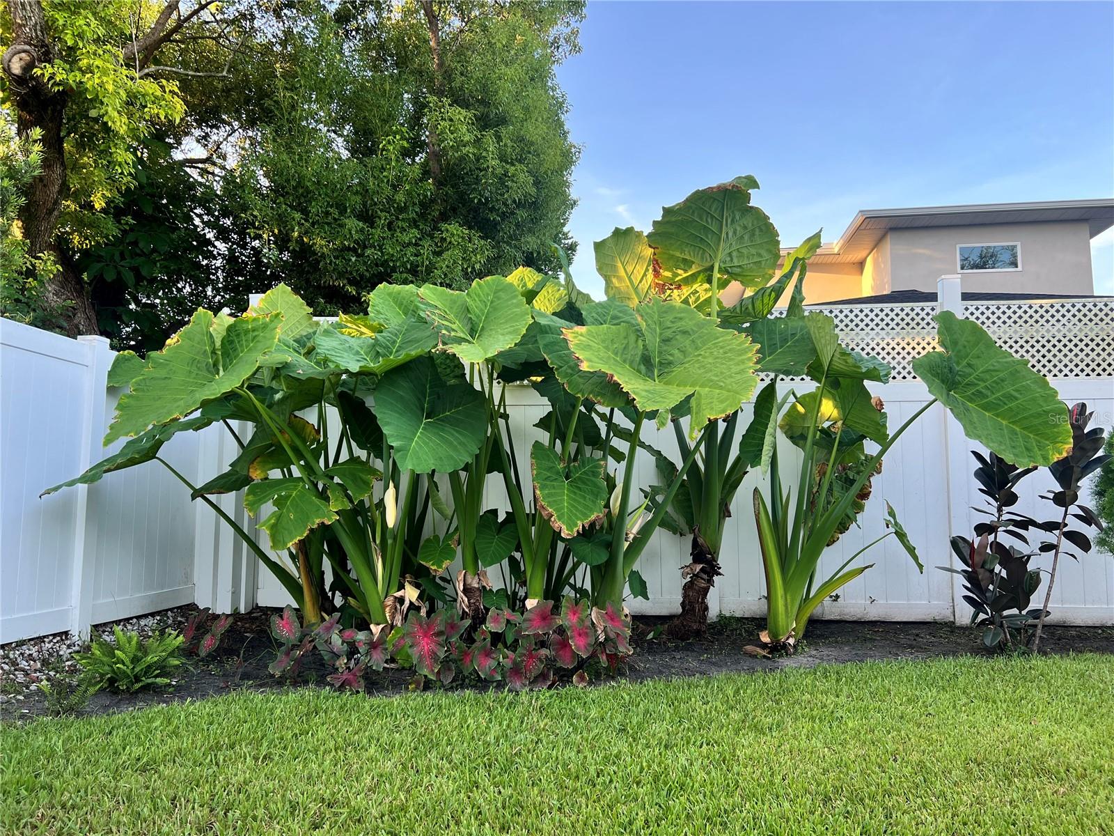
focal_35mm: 26
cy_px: 418
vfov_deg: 53.1
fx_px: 837
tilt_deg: +5.6
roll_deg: +0.1
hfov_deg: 67.3
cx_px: 557
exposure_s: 1/150
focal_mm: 5.7
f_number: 1.5
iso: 50
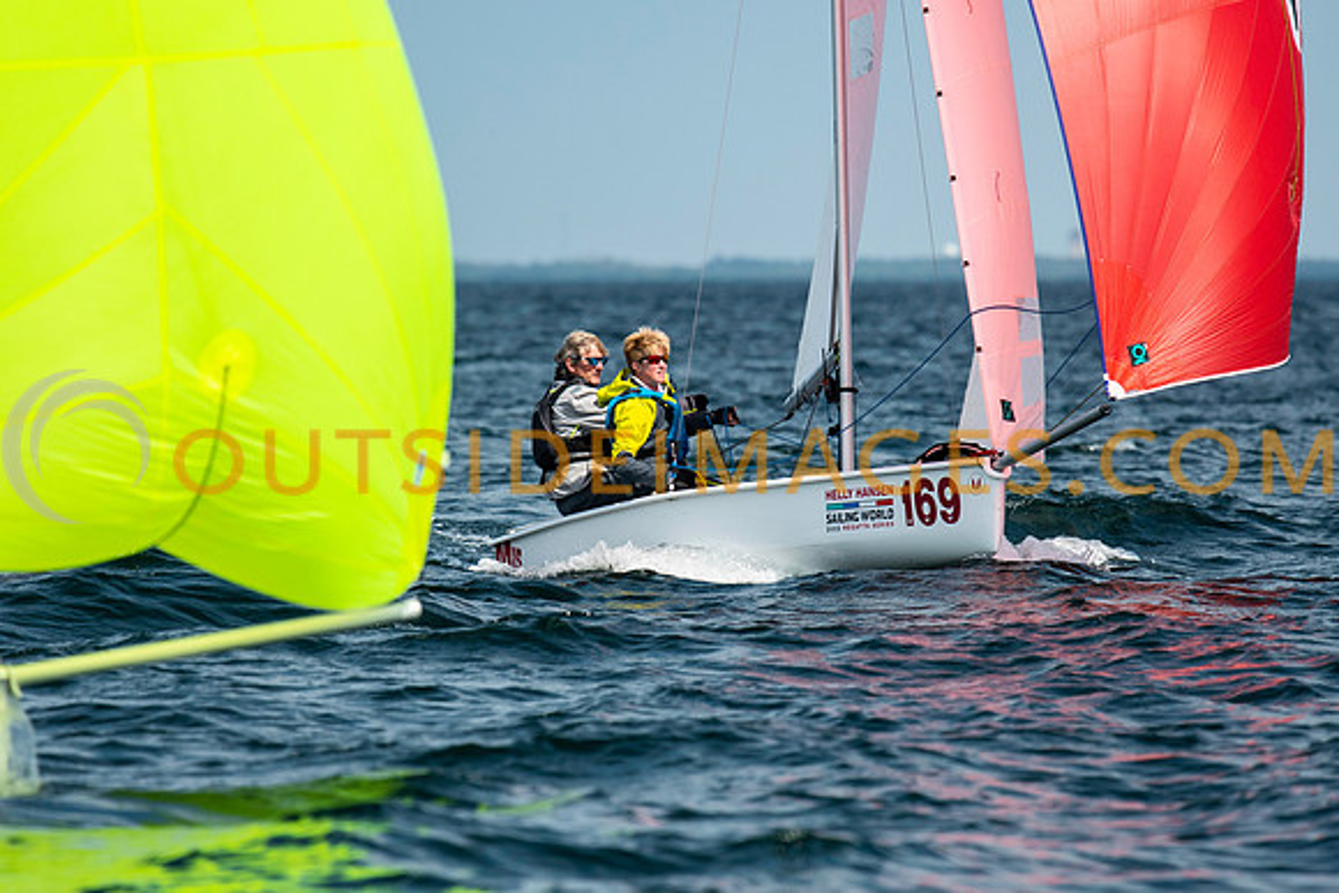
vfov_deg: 3.0
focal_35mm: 455
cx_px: 670
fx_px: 16943
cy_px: 446
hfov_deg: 4.5
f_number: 5
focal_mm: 300
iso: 400
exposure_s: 1/4000
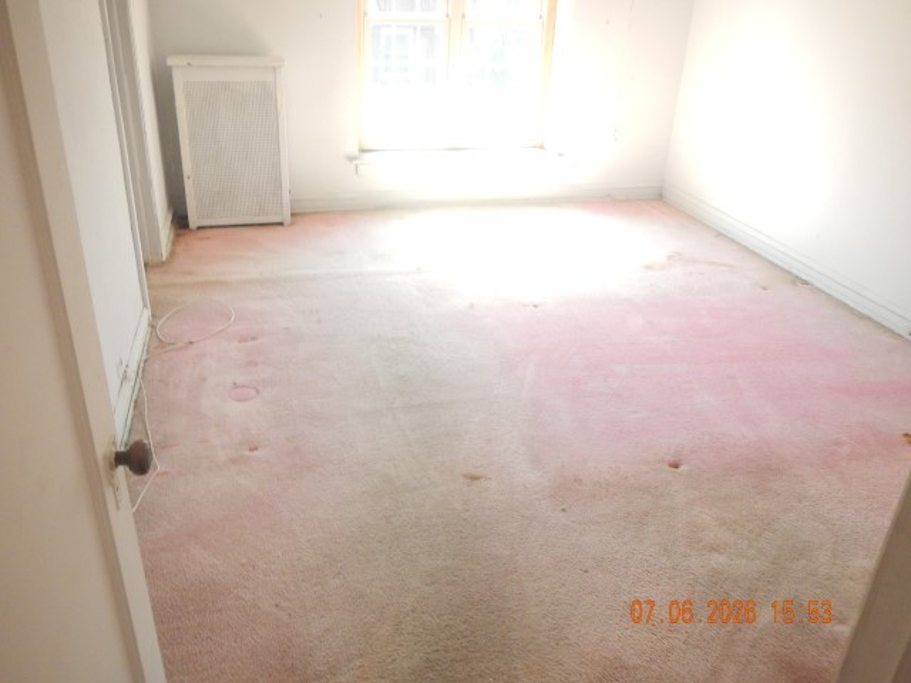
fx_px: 737
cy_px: 342
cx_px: 456
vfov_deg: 49.7
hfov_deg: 63.4
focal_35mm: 28
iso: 400
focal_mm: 5
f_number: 3.9
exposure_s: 1/50
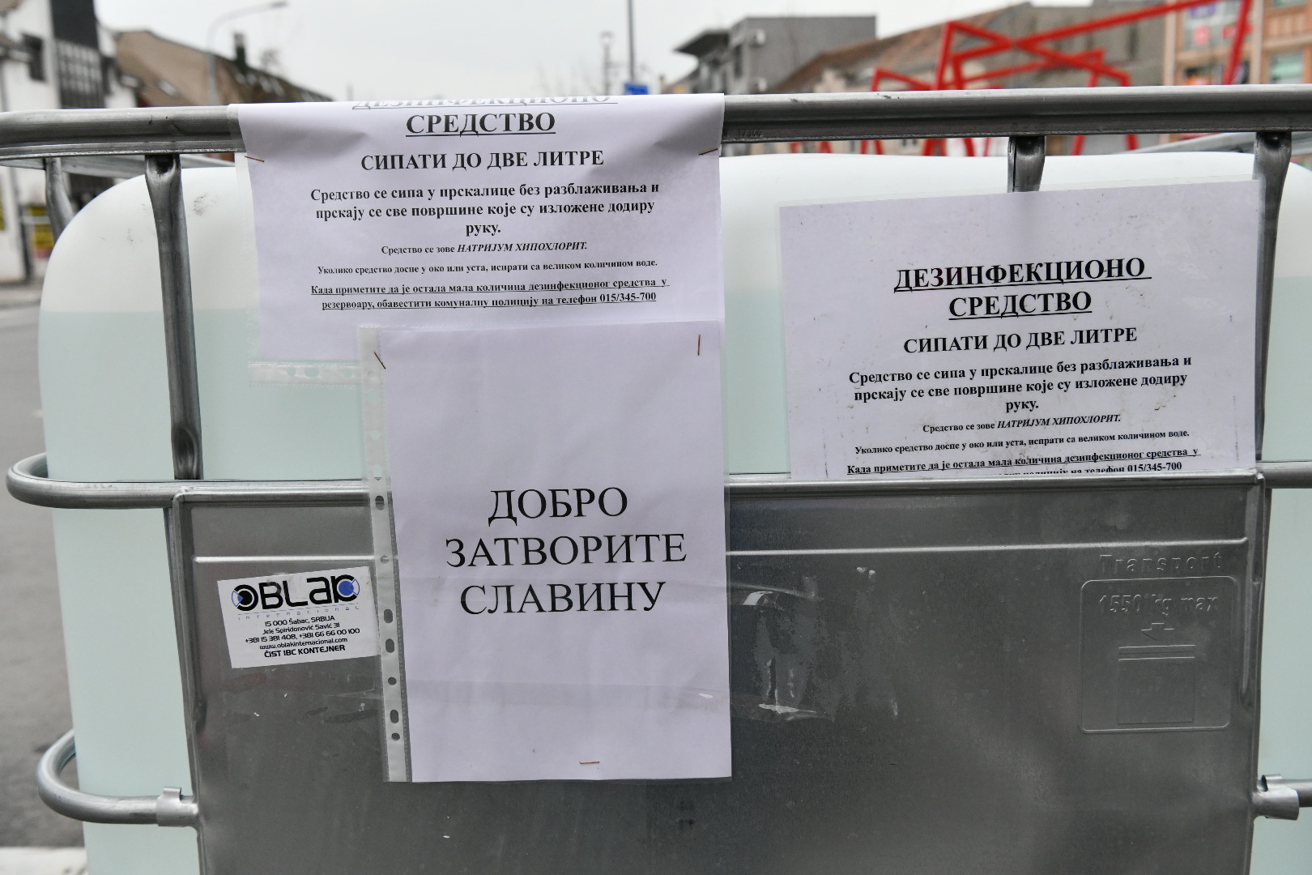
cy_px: 438
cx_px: 656
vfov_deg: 38.9
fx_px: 1239
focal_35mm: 34
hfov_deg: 55.8
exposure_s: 1/2500
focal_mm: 34
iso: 1600
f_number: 6.3
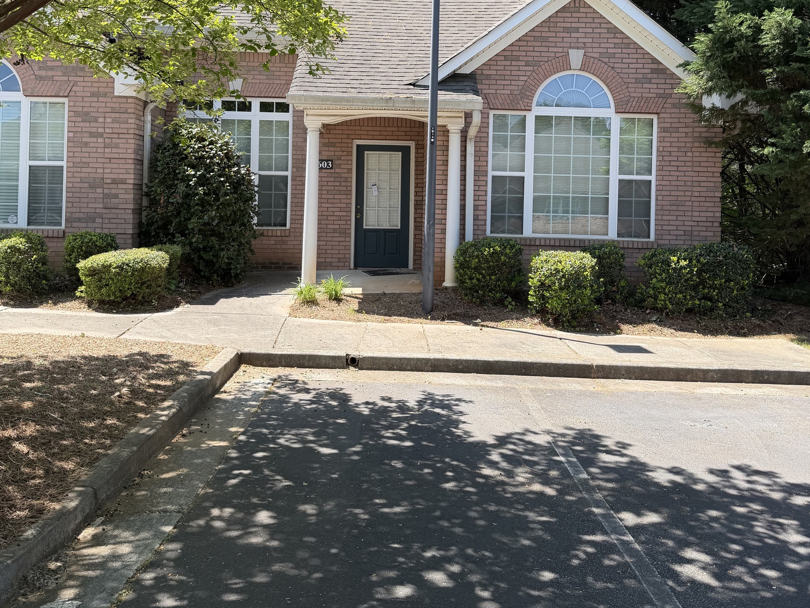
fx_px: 772
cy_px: 193
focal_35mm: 33
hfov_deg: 55.3
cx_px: 416
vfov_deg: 42.3
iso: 80
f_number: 1.78
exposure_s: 1/979
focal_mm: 6.76
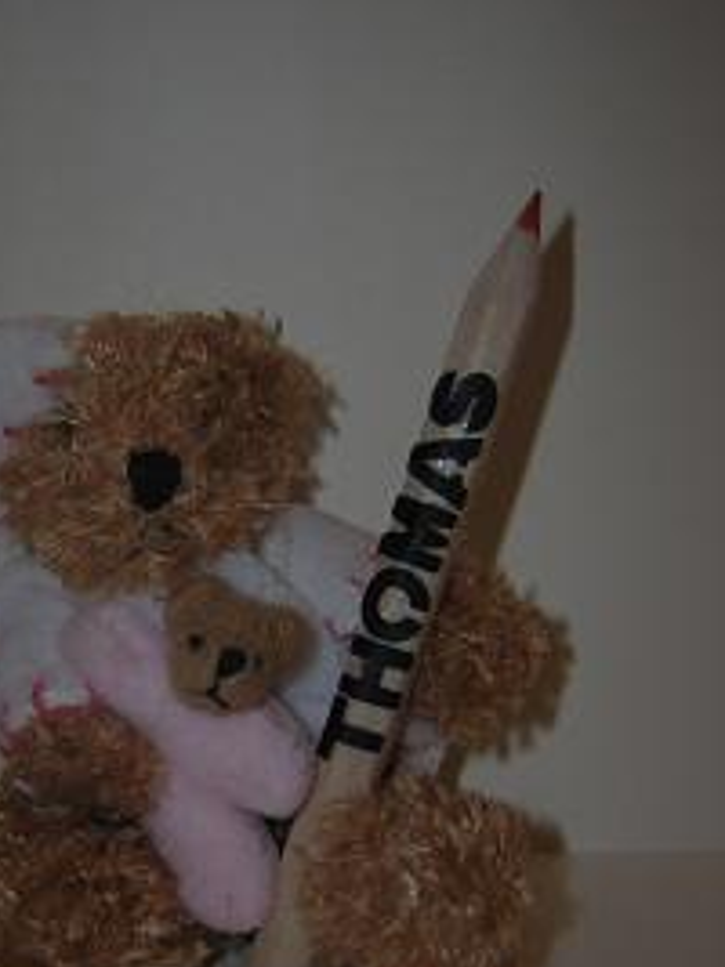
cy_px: 572
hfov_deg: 24.3
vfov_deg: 32.1
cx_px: 228
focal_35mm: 60
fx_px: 1677
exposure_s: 1/60.1
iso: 50
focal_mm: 5.2
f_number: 2.7
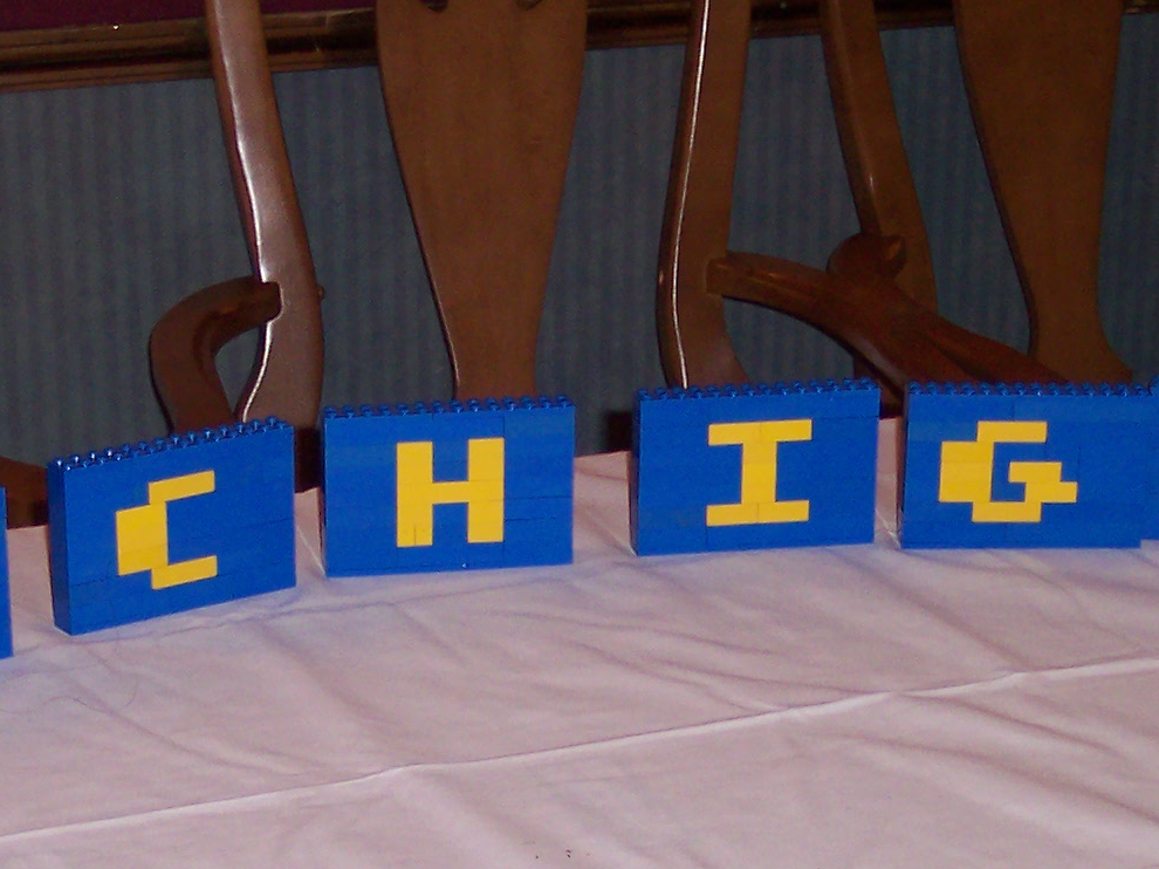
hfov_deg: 19.8
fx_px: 3314
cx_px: 585
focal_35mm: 99
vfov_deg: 14.9
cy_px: 676
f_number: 2.8
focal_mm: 8
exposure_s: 1/30
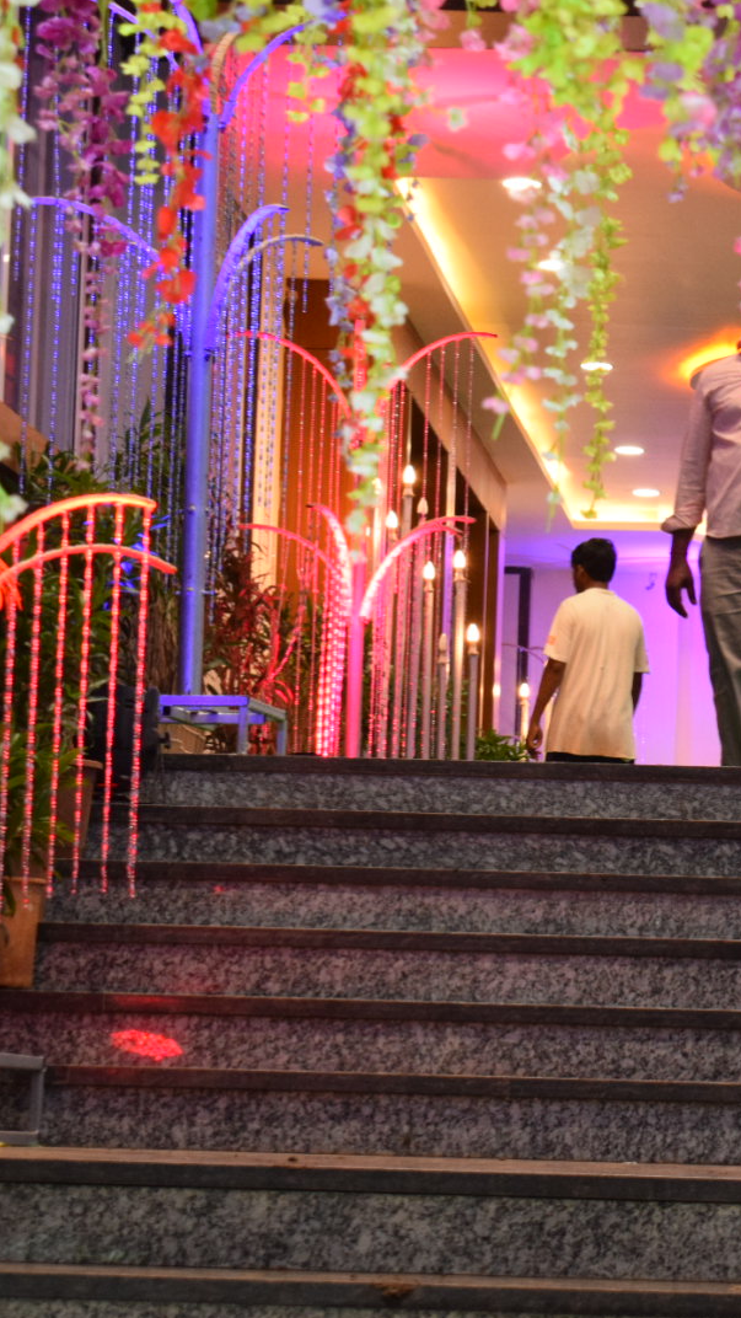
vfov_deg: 18.8
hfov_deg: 10.5
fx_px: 3982
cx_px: 750
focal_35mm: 114
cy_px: 660
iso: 1600
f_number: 5.3
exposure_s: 1/60
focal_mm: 48
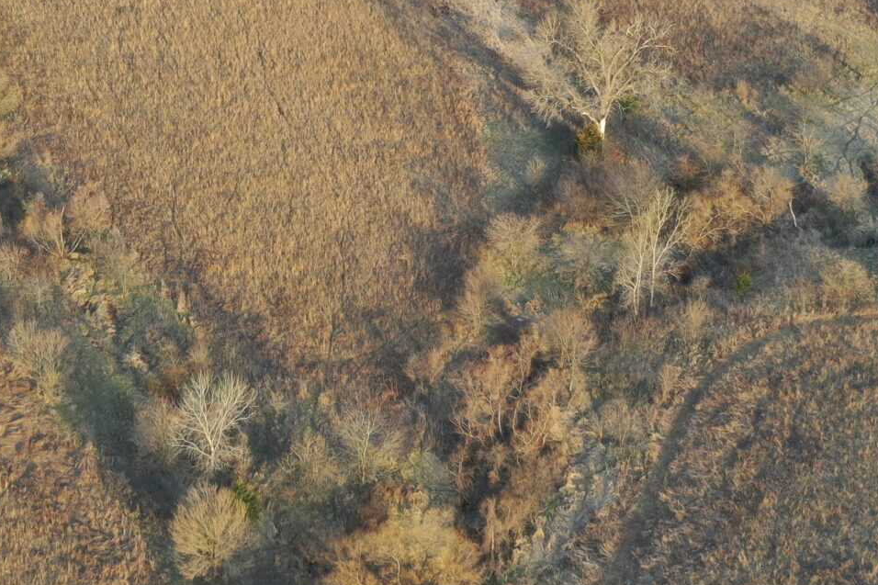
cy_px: -18
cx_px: 296
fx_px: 1829
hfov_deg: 26.8
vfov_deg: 17.7
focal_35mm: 75
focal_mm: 10.26
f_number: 4.5
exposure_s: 1/120
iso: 100
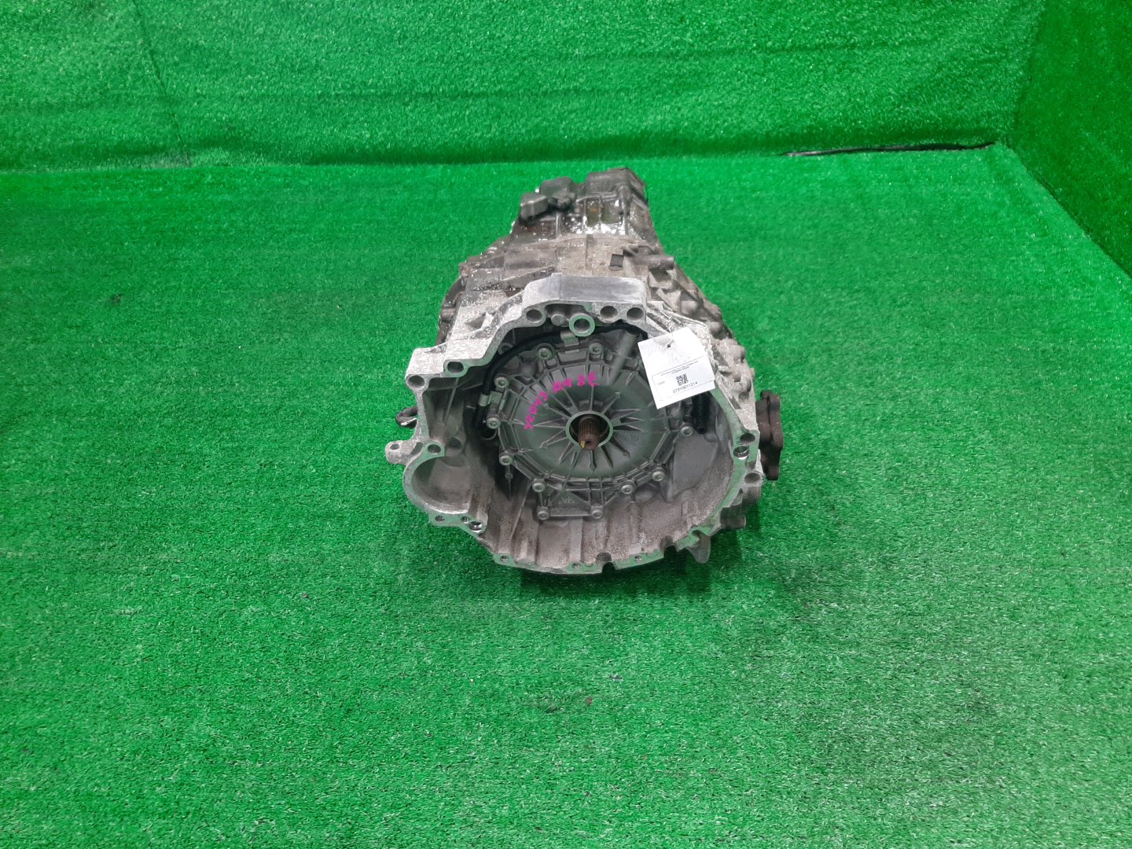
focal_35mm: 26
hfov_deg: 67.3
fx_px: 850
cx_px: 566
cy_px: 424
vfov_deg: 53.1
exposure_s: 1/50
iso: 151
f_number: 1.7
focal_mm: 3.93
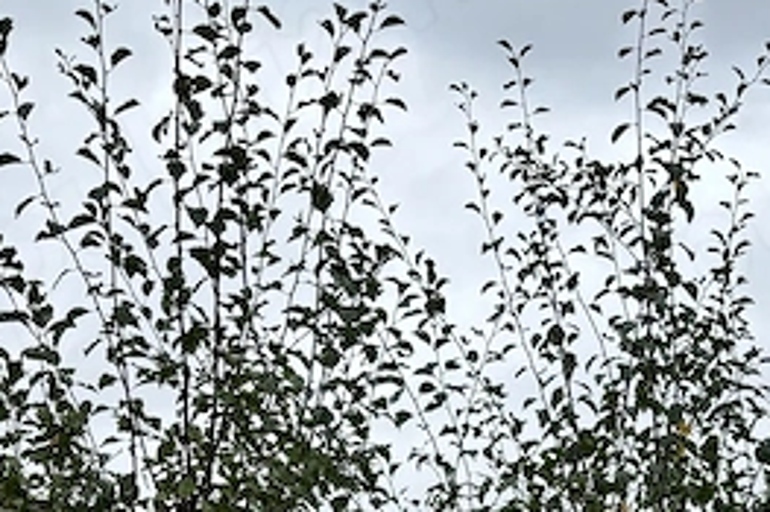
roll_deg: +0.9
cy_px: 872
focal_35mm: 103
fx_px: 2202
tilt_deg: -1.3
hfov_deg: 19.6
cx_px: 627
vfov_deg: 12.3
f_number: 1.6
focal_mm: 5.96
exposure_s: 1/1437
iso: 50
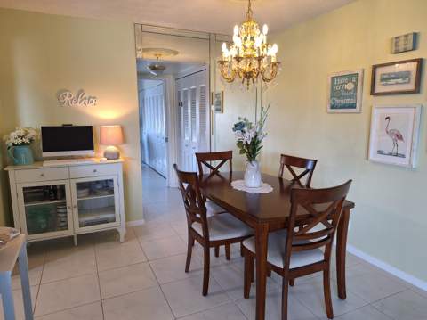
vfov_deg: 58.8
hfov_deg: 74.0
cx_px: 214
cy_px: 160
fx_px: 283
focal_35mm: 23
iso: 160
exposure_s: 1/40
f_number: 1.8
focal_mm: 5.54
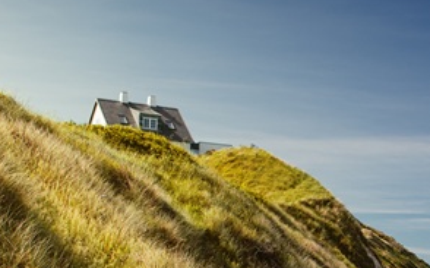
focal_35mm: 75
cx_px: 399
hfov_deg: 26.5
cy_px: 227
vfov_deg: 17.1
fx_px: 878
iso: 100
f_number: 2.8
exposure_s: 1/1000
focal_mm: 24
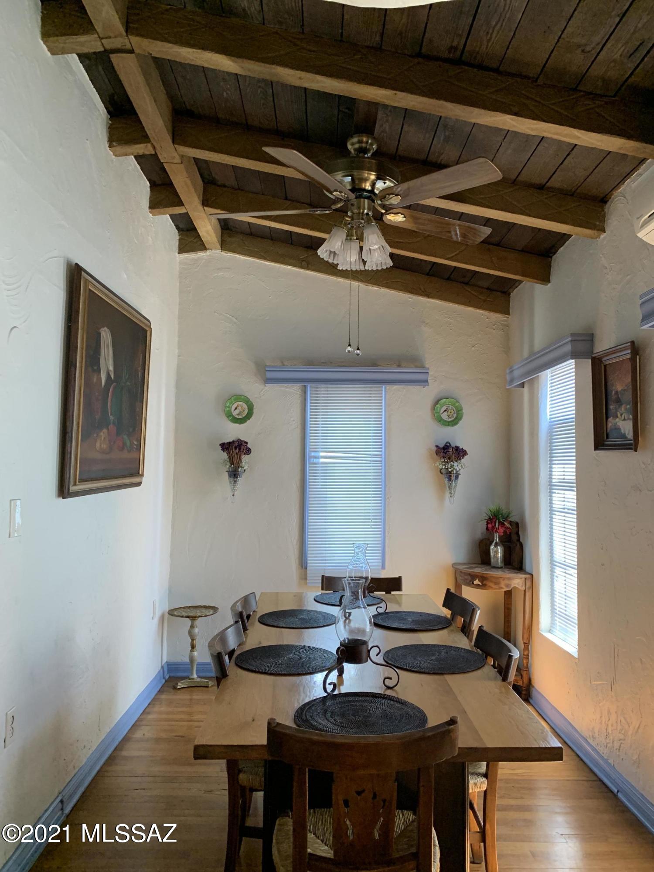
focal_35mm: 26
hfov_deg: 53.1
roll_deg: -0.3
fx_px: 655
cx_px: 327
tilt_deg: +4.0
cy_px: 436
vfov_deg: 67.3
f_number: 1.8
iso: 250
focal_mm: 4.25
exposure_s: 1/60
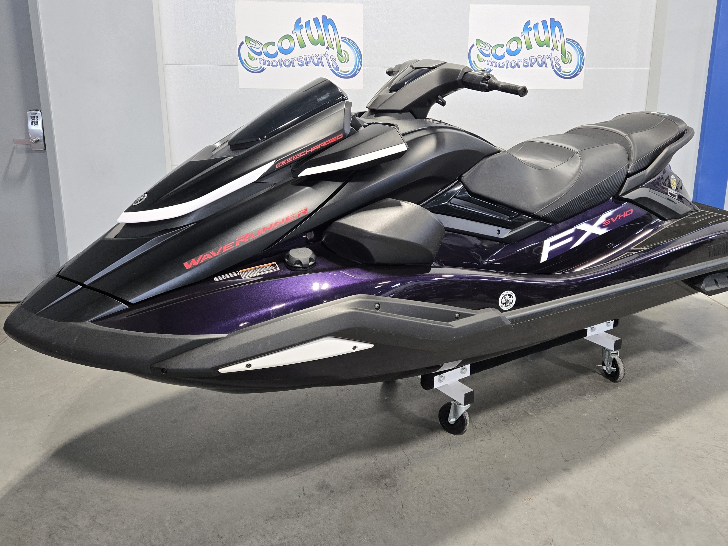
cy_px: 228
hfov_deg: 61.6
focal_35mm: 29
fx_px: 610
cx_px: 386
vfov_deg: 48.0
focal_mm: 5.4
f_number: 1.8
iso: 320
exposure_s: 1/120
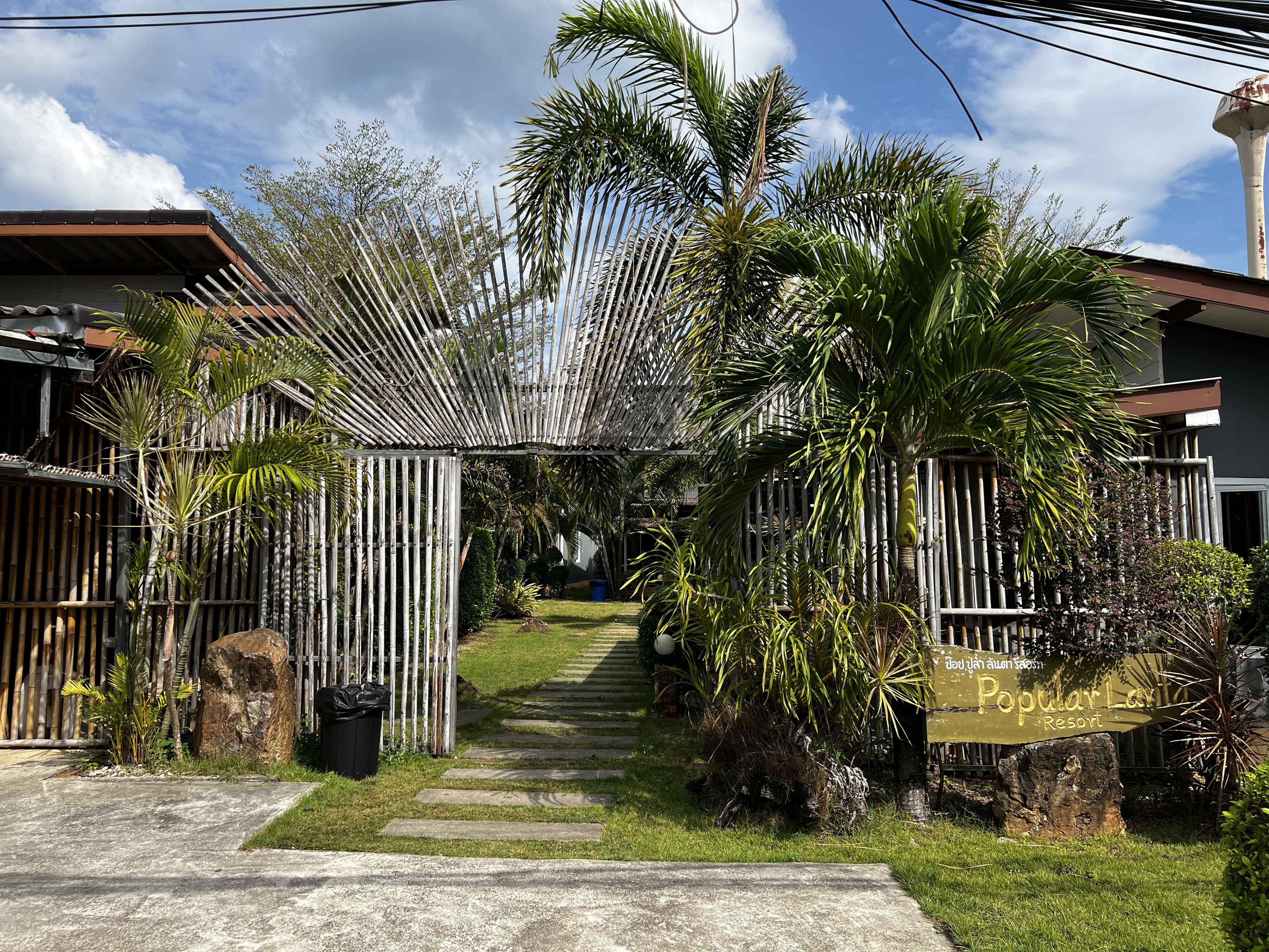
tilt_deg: +3.9
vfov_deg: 53.1
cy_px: 476
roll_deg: +0.1
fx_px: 953
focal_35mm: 26
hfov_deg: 67.3
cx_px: 634
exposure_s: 1/3704
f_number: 1.5
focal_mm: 5.7
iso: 50
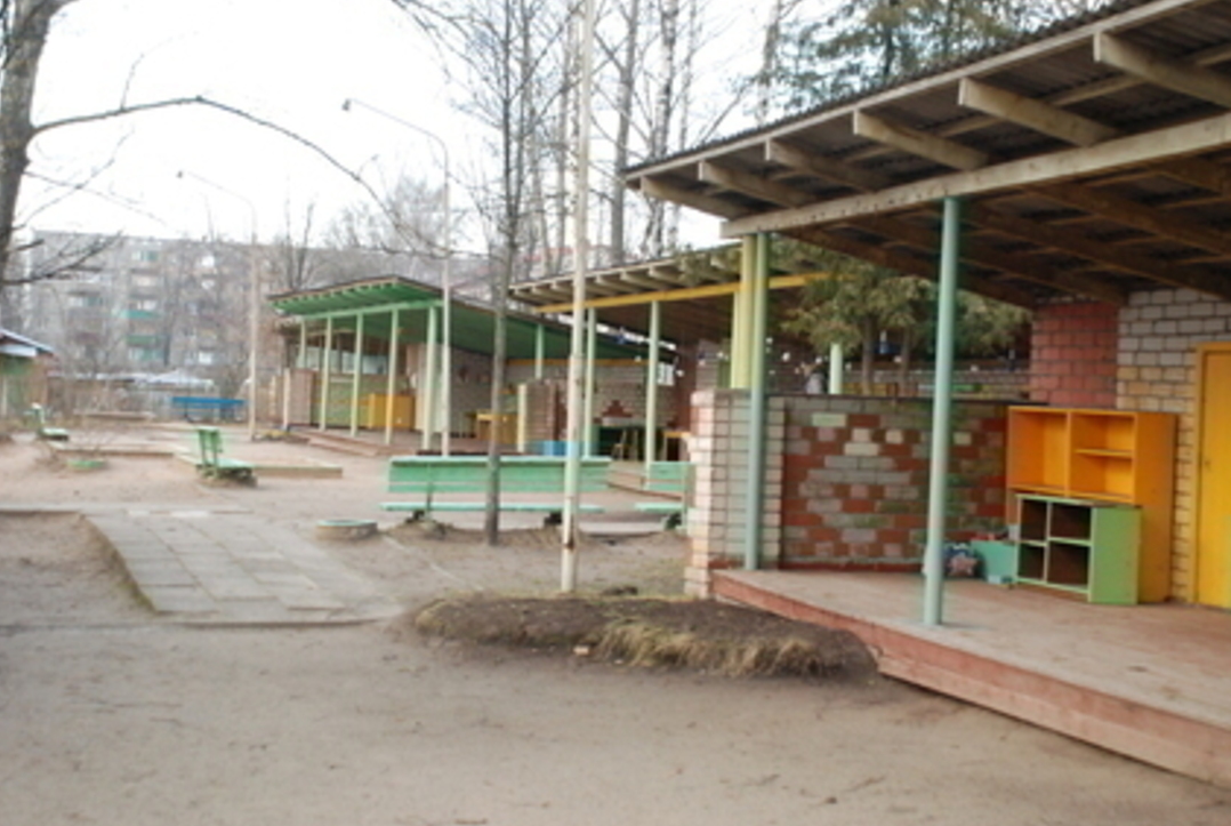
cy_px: 410
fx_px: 1953
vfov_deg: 23.9
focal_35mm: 57
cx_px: 594
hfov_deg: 35.0
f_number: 4.2
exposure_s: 1/180
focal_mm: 32
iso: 1000
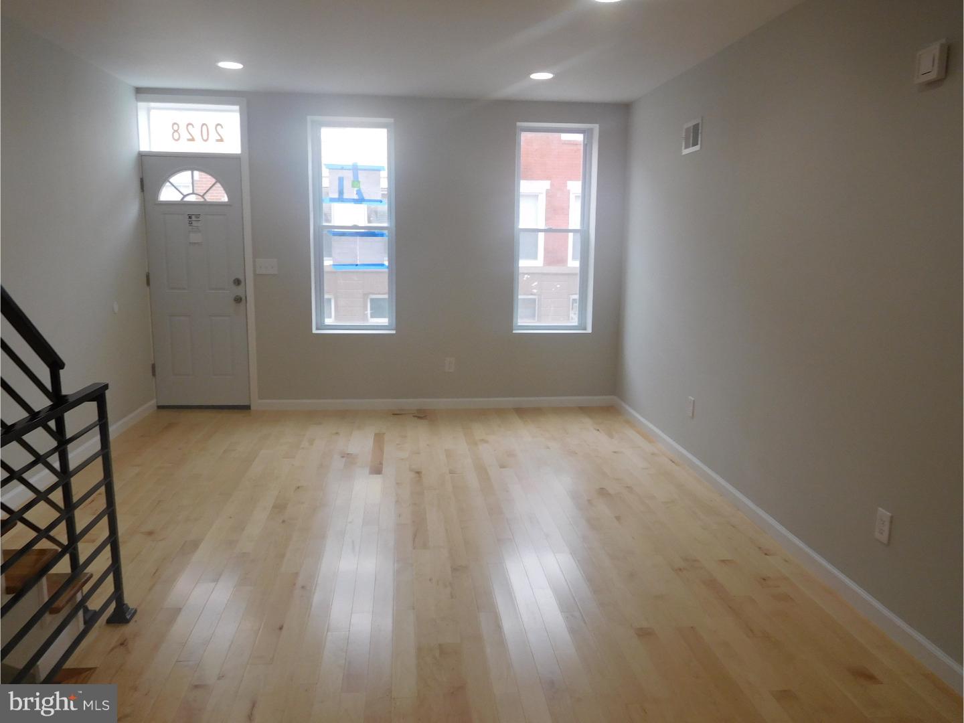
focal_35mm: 25
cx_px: 482
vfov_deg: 54.9
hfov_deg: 69.4
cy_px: 362
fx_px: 696
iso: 125
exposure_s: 1/40
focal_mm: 4.5
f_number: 3.4
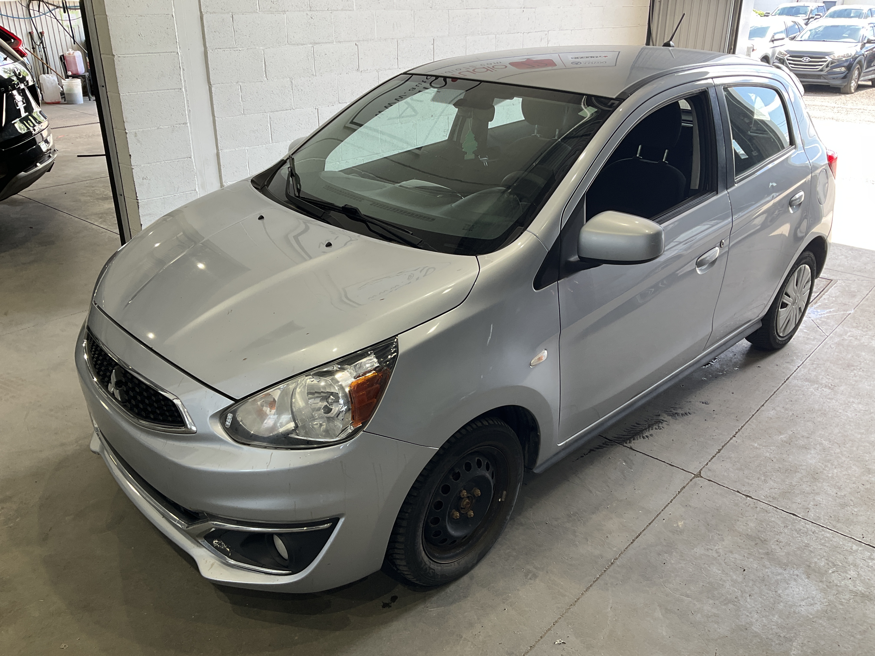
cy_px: 328
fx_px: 733
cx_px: 438
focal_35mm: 29
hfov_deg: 61.7
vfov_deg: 48.2
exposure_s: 1/122
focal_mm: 3
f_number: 1.8
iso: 25
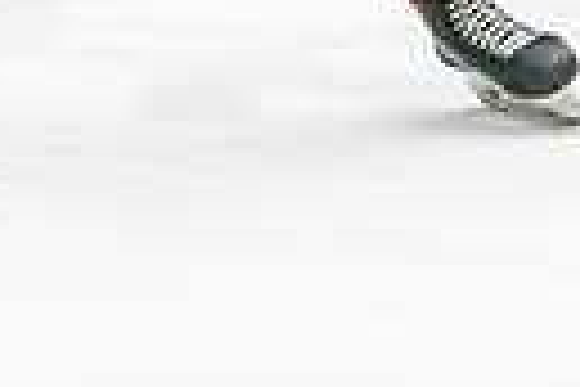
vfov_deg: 3.1
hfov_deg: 4.7
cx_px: 255
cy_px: -412
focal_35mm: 439
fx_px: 7072
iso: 3200
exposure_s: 1/1250
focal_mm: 87
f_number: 2.8
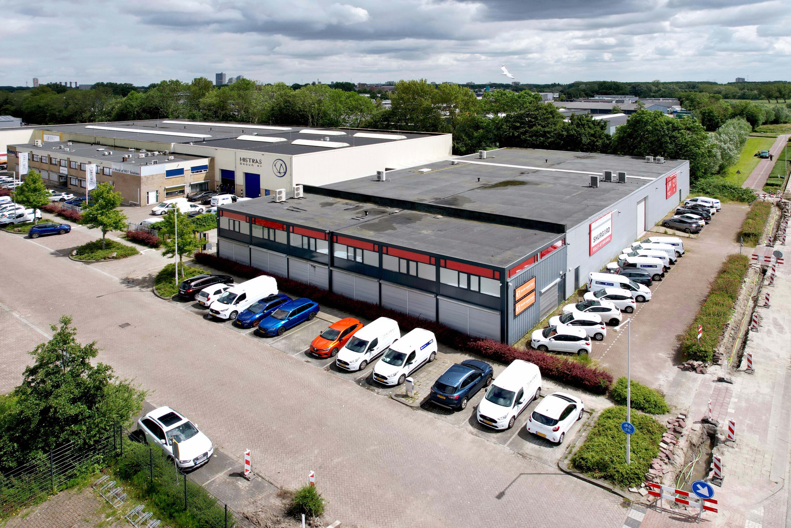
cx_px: 396
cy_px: 264
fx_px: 483
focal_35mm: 22
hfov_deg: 78.6
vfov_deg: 57.2
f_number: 2.8
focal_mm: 8.38
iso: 110
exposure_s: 1/2000
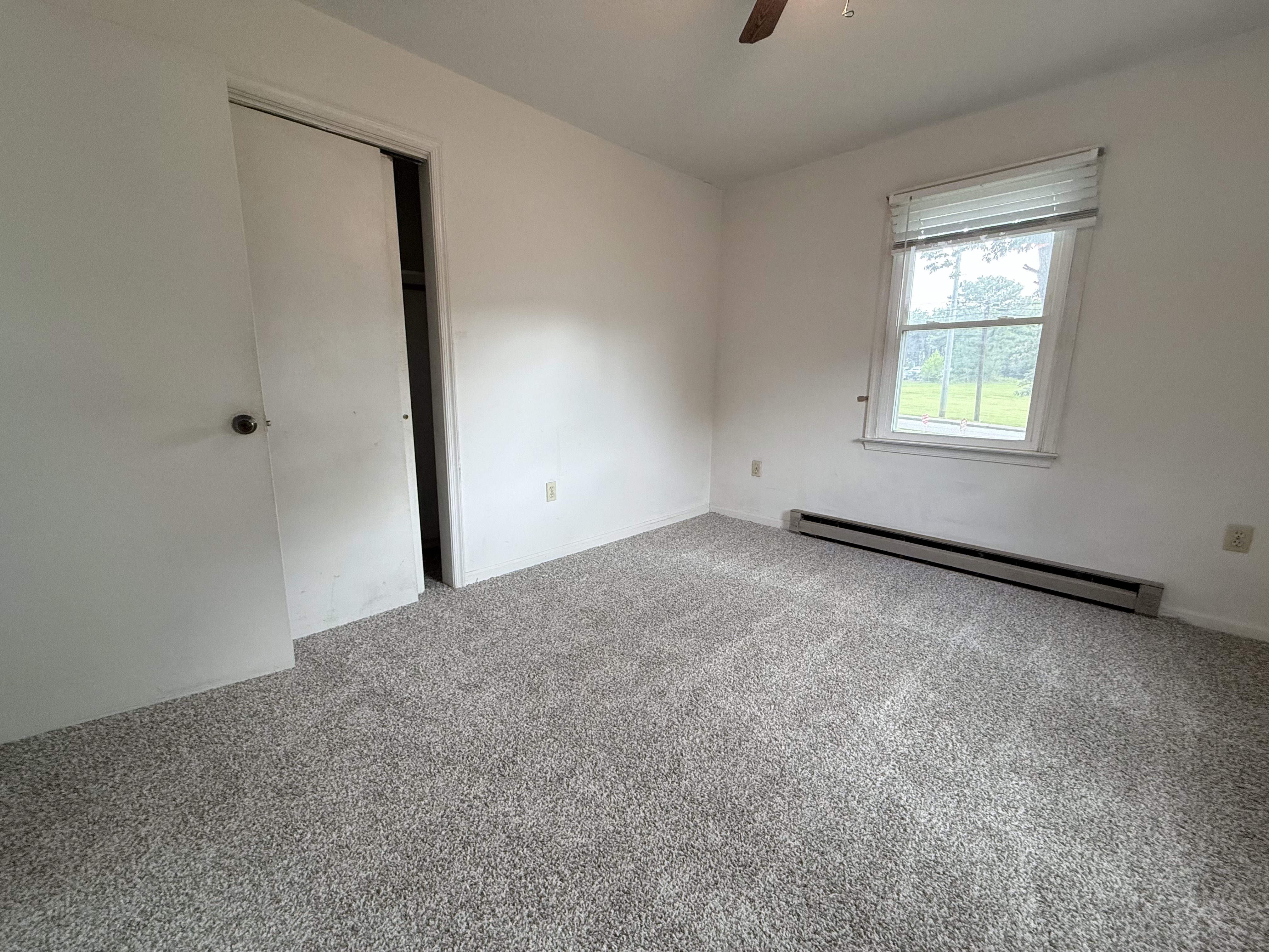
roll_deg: -0.8
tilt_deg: -10.5
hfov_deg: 102.1
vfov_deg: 85.7
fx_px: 513
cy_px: 476
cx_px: 634
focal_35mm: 14
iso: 250
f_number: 2.2
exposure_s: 1/120
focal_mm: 2.22
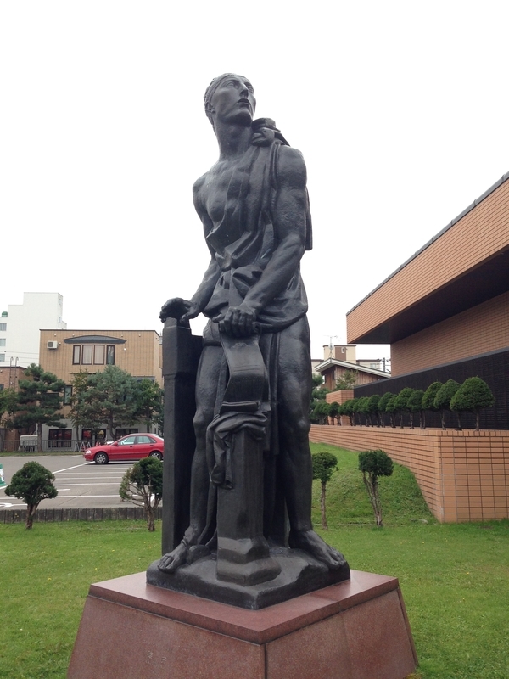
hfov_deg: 42.9
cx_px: 254
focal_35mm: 33
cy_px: 340
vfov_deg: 55.4
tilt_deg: +9.8
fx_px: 647
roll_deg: -0.3
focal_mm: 4.12
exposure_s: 1/120
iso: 64
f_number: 2.4
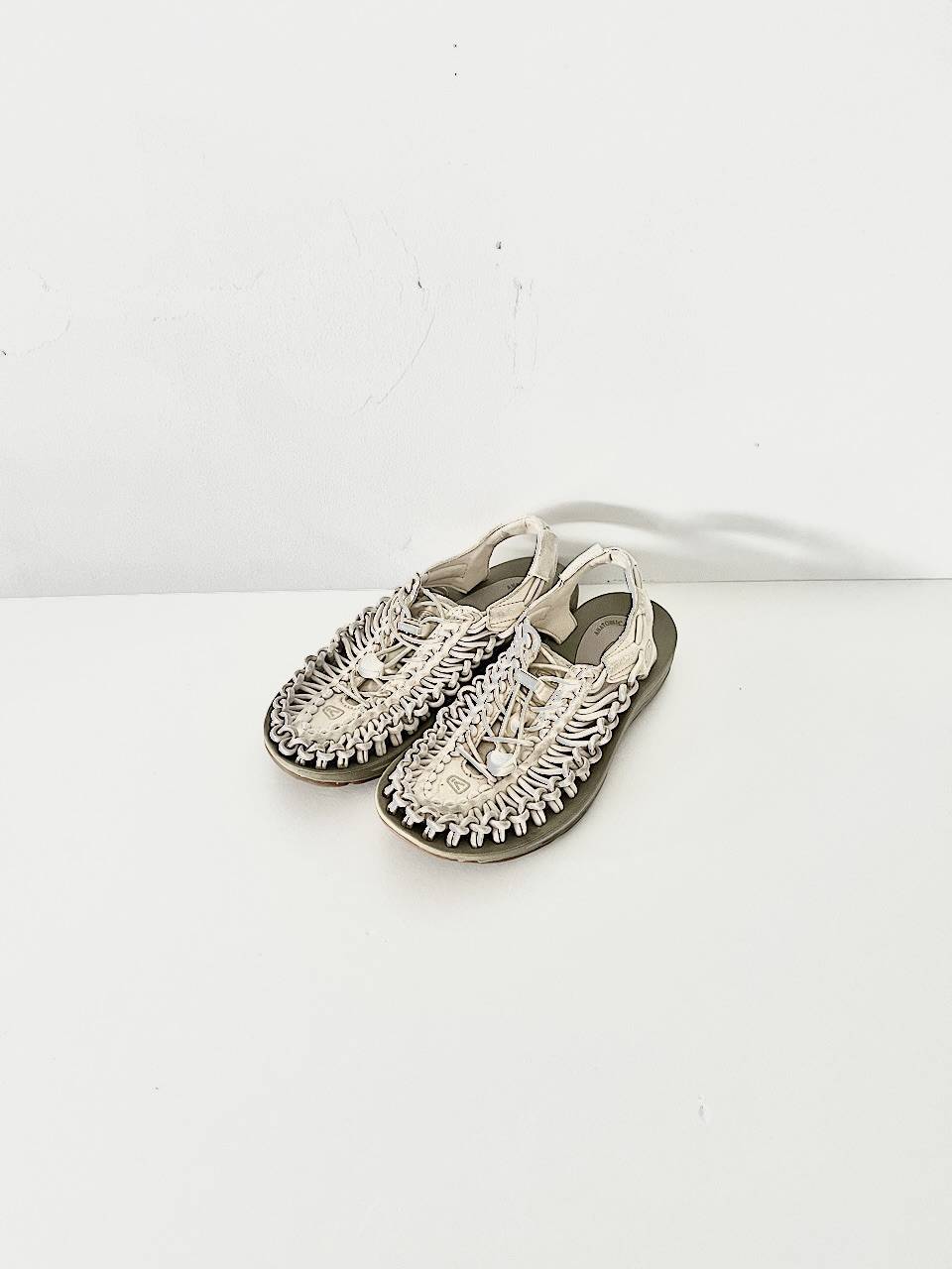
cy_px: 634
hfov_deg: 53.1
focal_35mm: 26
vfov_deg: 67.3
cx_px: 476
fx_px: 953
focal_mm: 5.1
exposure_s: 1/60
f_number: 1.6
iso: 160
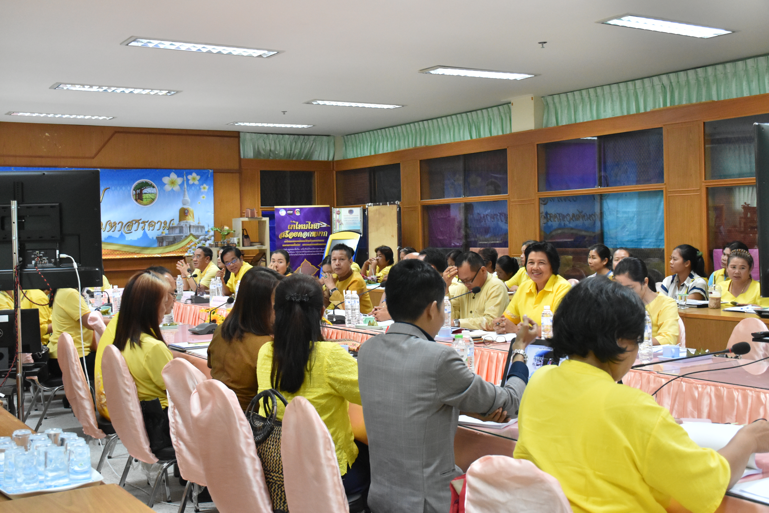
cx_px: 384
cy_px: 256
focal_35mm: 40
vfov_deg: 33.0
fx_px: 865
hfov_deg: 47.9
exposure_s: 1/125
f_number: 5.6
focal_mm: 27
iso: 2500
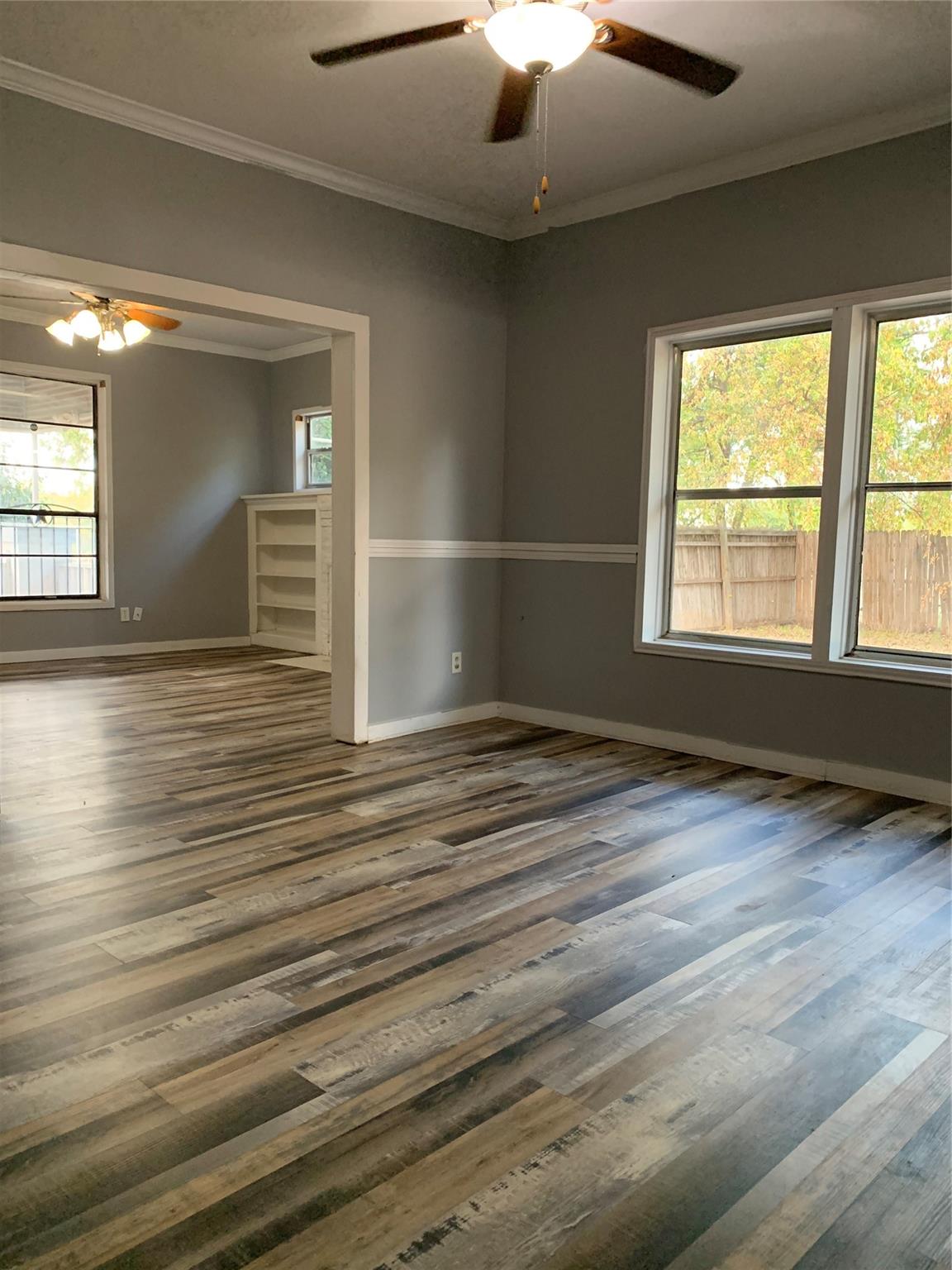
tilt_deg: -3.9
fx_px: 953
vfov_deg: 67.3
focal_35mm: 26
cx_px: 476
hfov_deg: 53.1
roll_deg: -0.9
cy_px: 635
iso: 320
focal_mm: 4.25
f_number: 1.8
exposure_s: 1/60
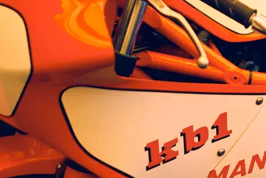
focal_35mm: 105
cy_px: 27
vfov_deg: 13.0
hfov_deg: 18.9
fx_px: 776
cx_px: 267
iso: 500
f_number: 1.4
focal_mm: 23
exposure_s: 1/320
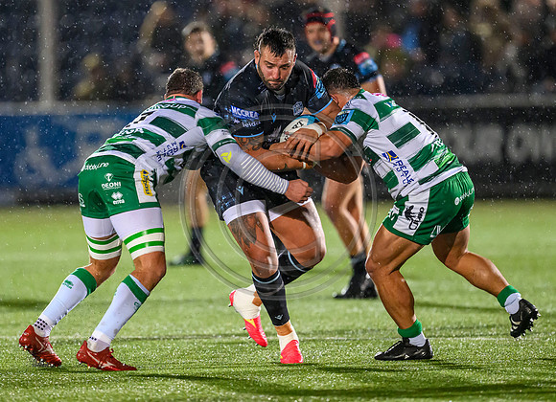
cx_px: 269
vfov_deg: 2.5
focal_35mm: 580
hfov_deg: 3.5
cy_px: 190
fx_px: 9203
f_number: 3.2
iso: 6400
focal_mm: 400
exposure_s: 1/1000
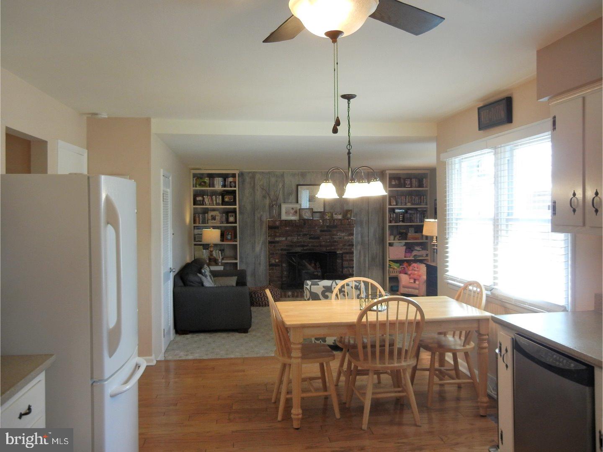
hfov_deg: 60.0
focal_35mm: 30
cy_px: 226
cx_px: 302
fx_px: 523
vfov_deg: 46.8
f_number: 3.5
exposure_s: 1/33.2
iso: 160
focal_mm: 5.4
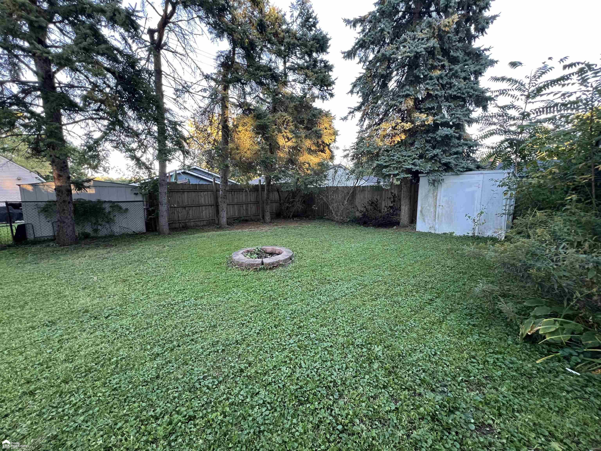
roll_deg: +1.1
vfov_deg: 89.9
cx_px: 300
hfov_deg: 106.2
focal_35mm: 13
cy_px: 226
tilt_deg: -6.9
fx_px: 226
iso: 160
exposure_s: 1/99
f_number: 1.8
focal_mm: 1.57
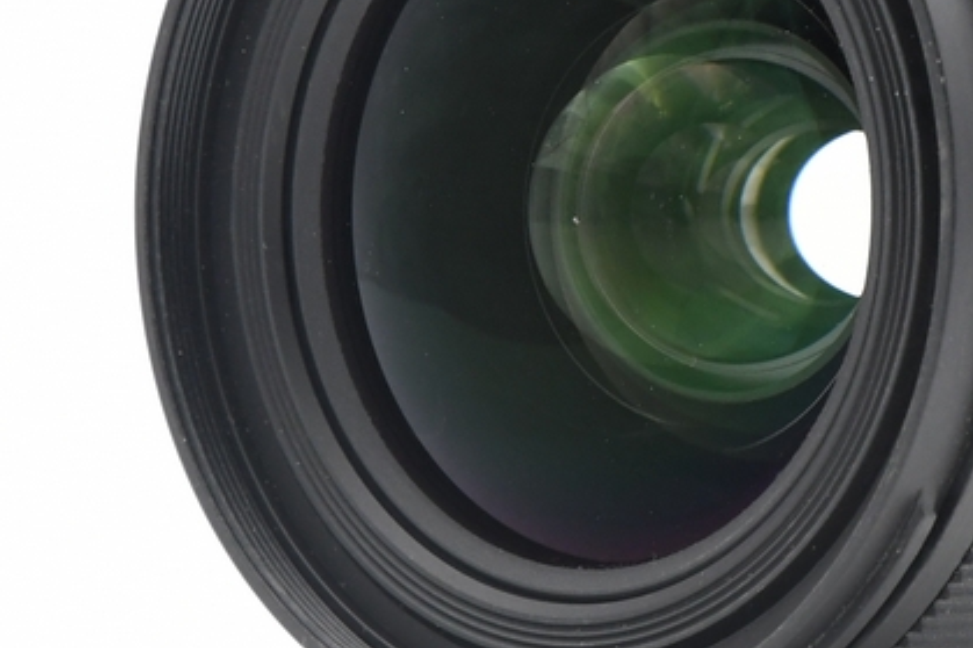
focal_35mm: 430
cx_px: 992
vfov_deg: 3.2
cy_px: 153
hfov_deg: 4.8
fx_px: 11617
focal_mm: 80
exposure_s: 1/100
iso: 1000
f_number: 8
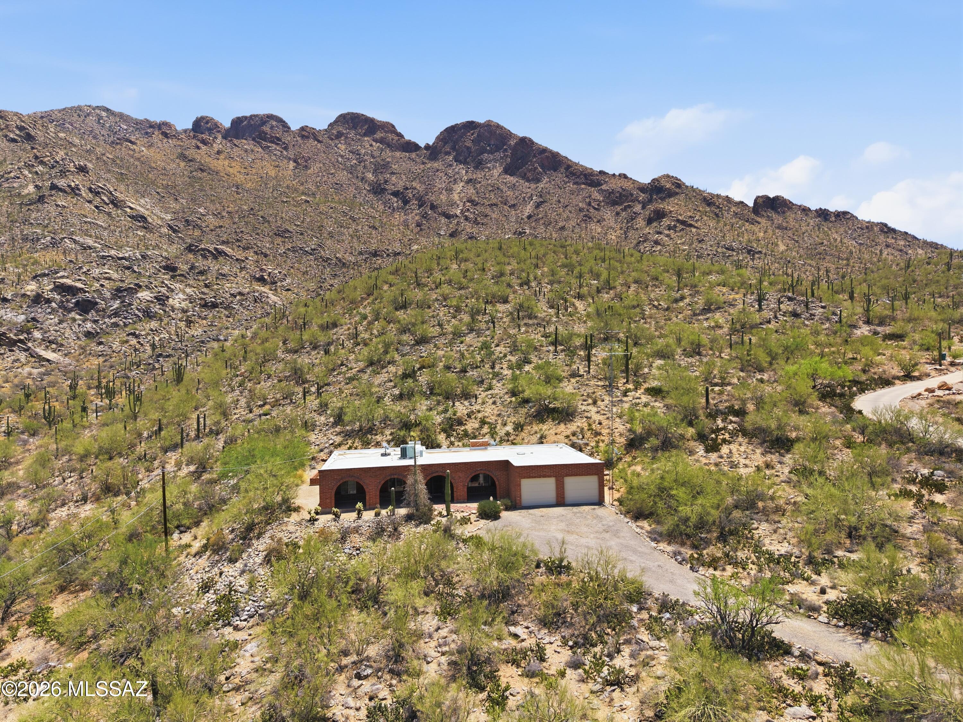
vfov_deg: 56.8
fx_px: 668
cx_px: 482
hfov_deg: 71.6
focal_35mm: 24
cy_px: 361
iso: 200
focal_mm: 8.7
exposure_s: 1/6400
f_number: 1.8
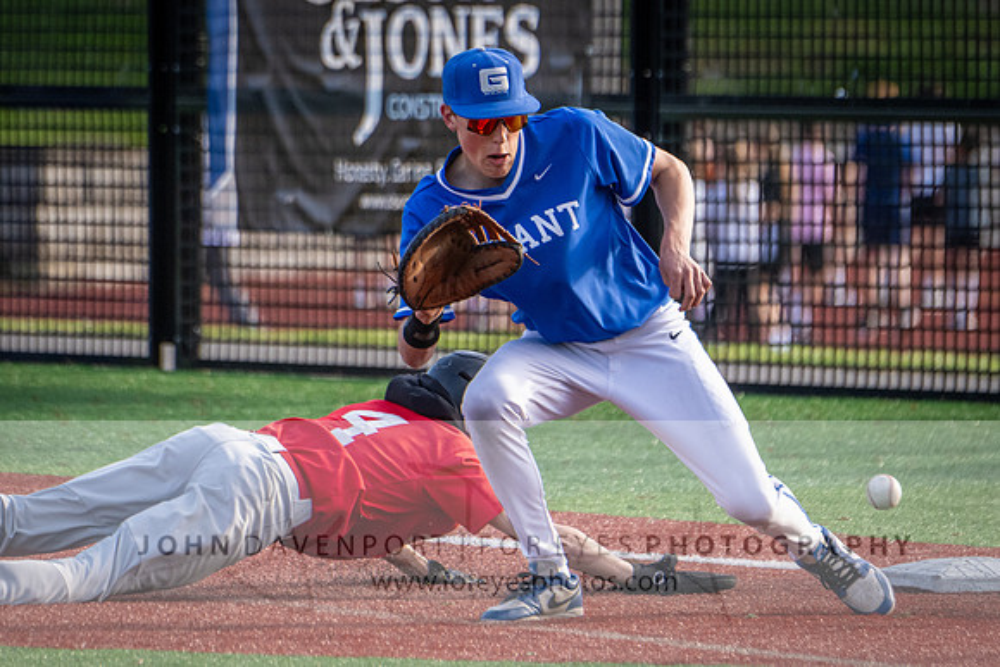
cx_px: 495
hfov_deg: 3.5
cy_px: 194
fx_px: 16433
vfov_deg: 2.3
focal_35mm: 591
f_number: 5.6
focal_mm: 400
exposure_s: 1/2000
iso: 2200
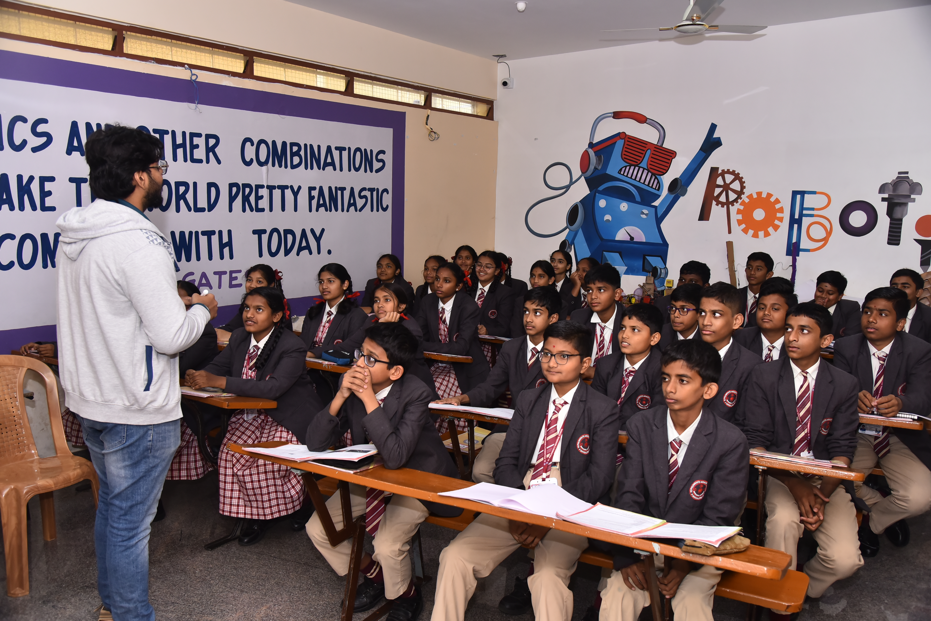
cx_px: 466
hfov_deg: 61.9
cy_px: 310
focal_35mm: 30
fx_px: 776
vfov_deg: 43.6
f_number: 5
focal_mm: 30
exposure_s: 1/160
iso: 800
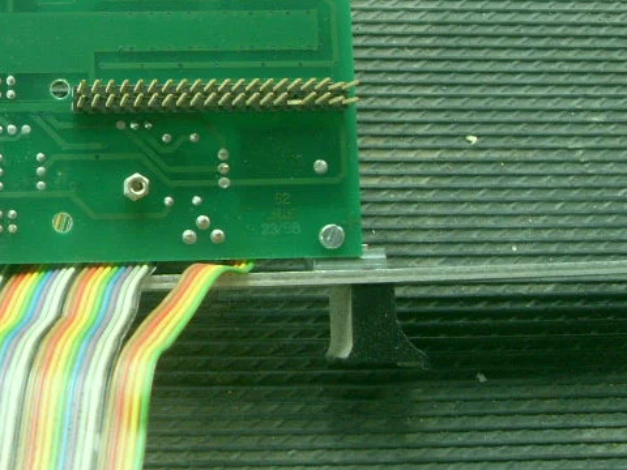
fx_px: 1431
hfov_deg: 24.0
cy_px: 46
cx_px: 52
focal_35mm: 79
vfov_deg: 18.4
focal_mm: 6.3
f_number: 2.8
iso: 120
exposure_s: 1/45
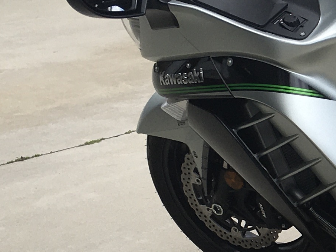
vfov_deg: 11.4
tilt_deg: -21.4
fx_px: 1252
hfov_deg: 13.6
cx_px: 610
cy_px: 210
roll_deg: +0.3
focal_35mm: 129
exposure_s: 1/818
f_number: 2.2
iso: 25
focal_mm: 4.15
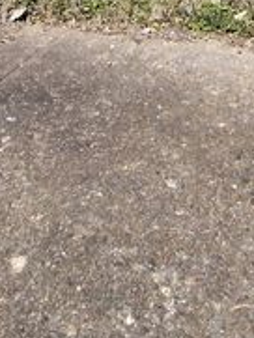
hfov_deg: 24.6
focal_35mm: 59
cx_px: 190
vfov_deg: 25.0
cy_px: -169
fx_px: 577
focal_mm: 1.66
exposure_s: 1/1515
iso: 120
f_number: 2.2
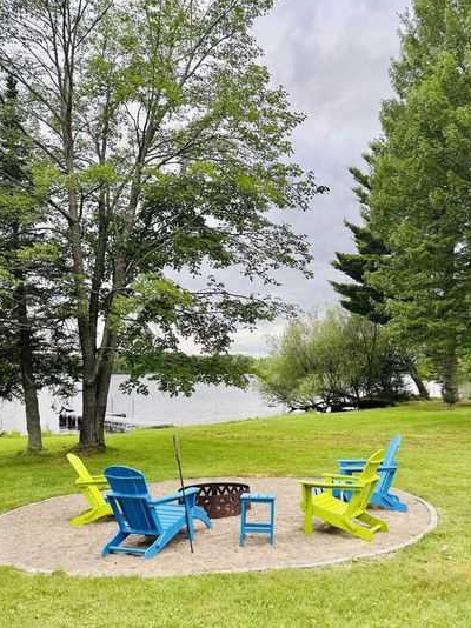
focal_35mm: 30
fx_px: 545
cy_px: 362
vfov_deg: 59.7
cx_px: 270
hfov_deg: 46.6
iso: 80
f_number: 1.78
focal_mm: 6.76
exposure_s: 1/518
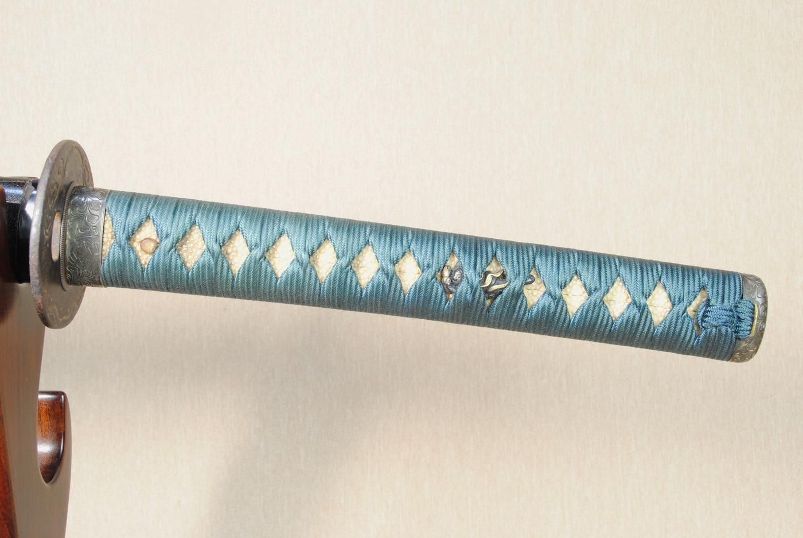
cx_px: 402
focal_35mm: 48
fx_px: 1072
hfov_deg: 41.1
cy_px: 269
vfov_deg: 28.1
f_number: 11
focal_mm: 32
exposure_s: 1/2
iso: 400
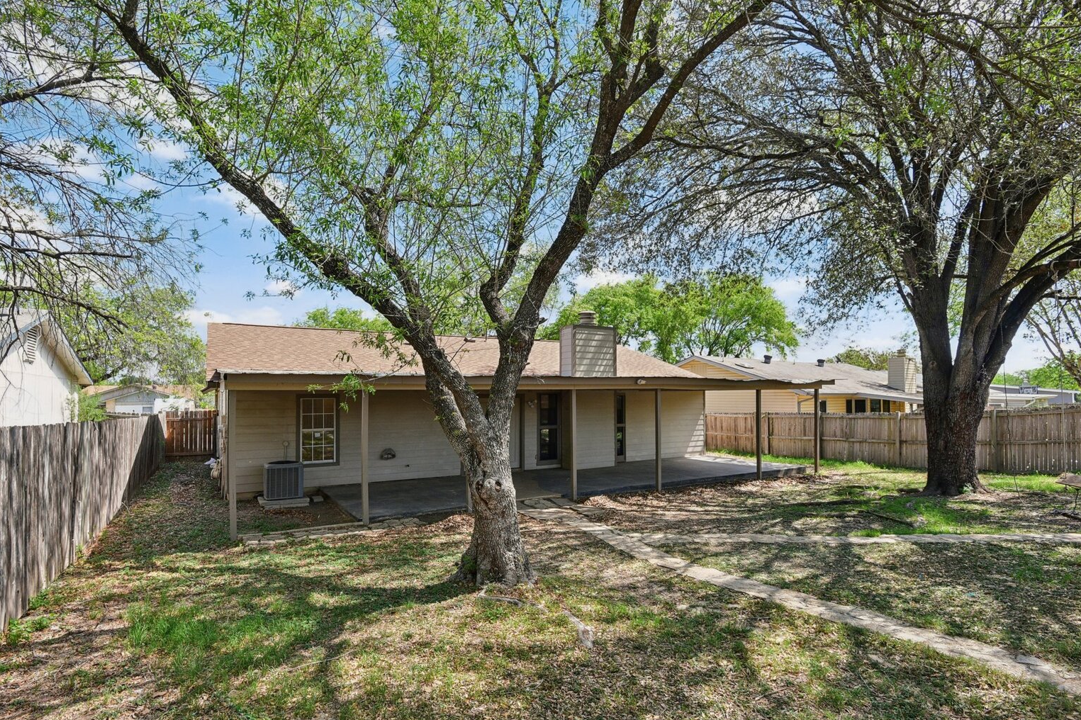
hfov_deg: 93.2
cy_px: 348
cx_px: 516
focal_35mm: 17
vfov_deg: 70.4
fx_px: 510
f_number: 8
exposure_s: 1/160
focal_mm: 16
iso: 400
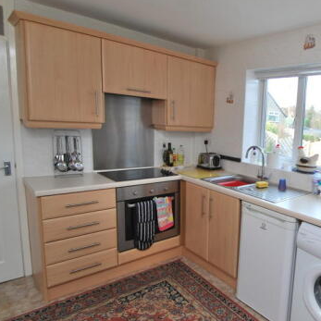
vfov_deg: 65.0
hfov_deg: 57.9
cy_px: 169
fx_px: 252
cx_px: 275
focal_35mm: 24
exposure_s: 1/60
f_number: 4
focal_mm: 10
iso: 200
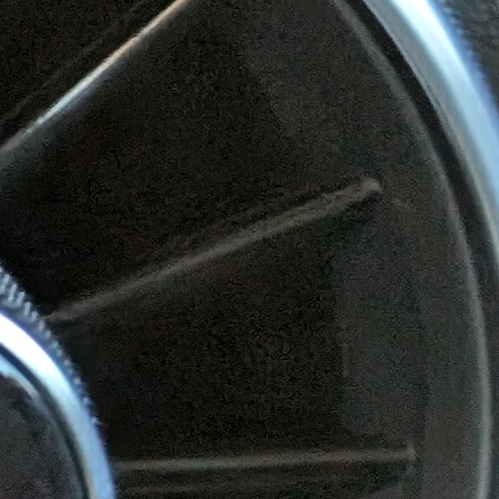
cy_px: -300
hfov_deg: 6.6
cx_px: -1654
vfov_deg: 8.6
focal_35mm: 198
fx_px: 3229
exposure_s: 1/63.3
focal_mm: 6.9
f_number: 1.68
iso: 77
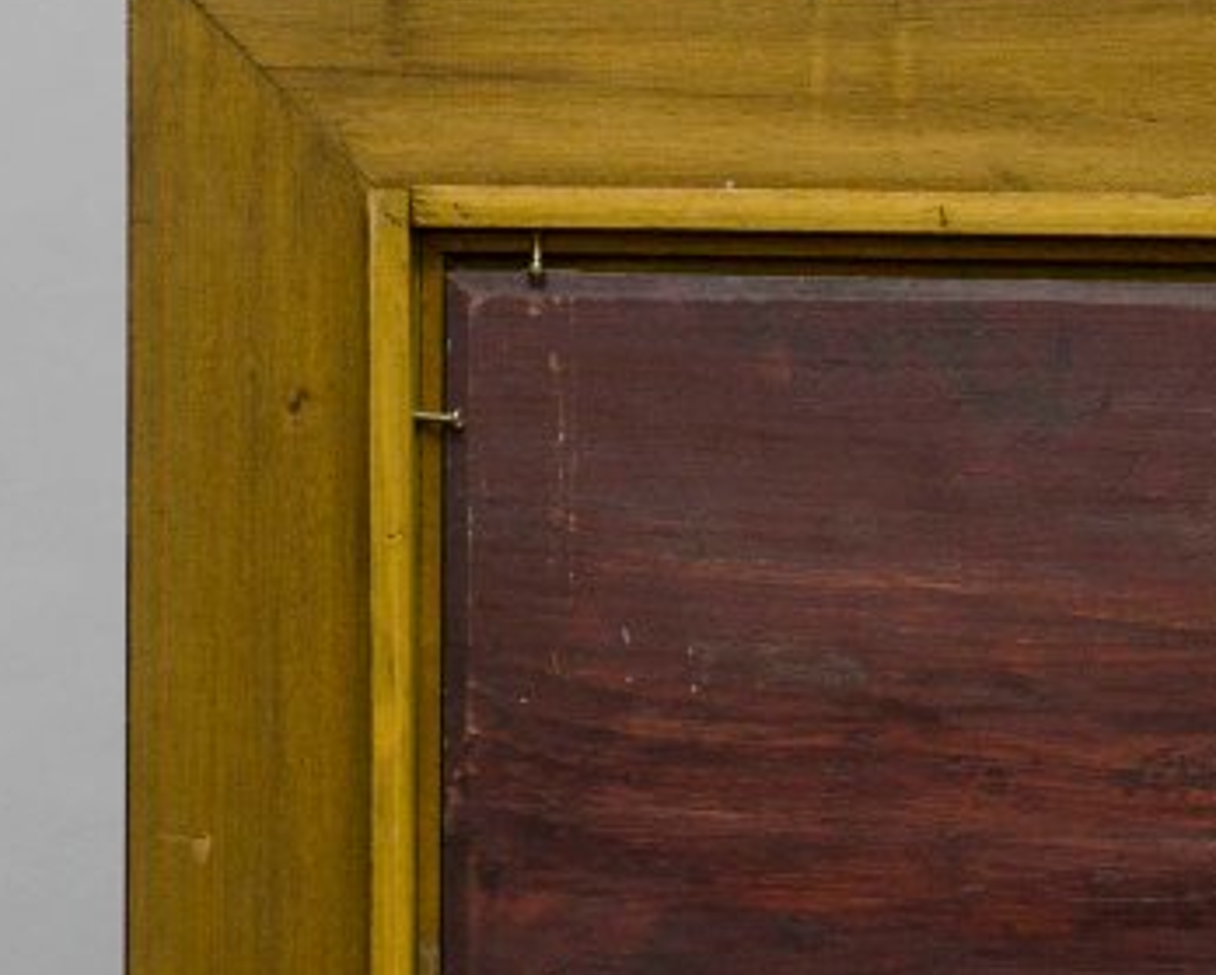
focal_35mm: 213
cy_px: 1001
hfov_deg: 8.9
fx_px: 7672
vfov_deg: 7.2
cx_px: 1548
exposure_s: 1/125
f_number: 8
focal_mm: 44
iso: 200
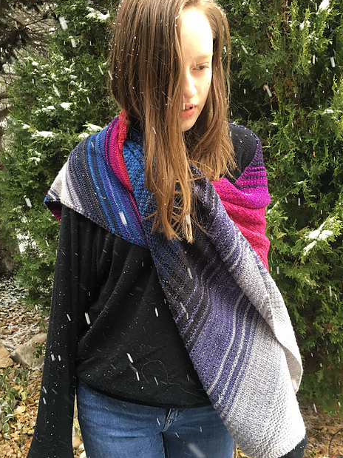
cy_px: 228
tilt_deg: -11.7
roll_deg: +3.6
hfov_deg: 46.8
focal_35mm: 30
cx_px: 174
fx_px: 396
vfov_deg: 60.0
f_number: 2.2
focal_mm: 4.15
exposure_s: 1/30
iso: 32
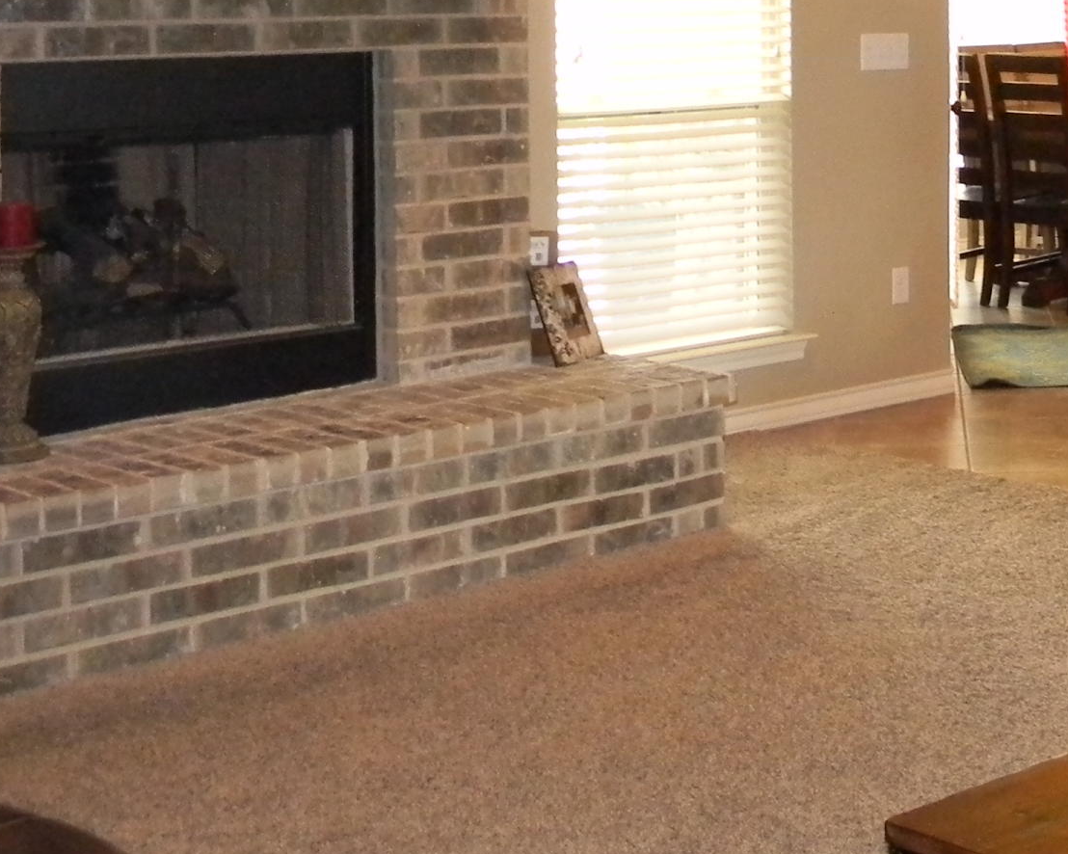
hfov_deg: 24.2
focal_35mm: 74
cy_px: 54
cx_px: 1139
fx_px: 2339
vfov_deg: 20.2
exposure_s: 1/20.3
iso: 400
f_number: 3.5
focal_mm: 5
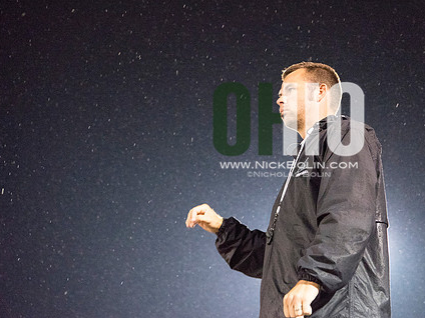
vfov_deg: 16.1
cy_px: 130
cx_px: 289
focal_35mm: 92
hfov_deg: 21.2
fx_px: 1130
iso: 5000
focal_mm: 70
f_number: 5.6
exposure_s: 1/320
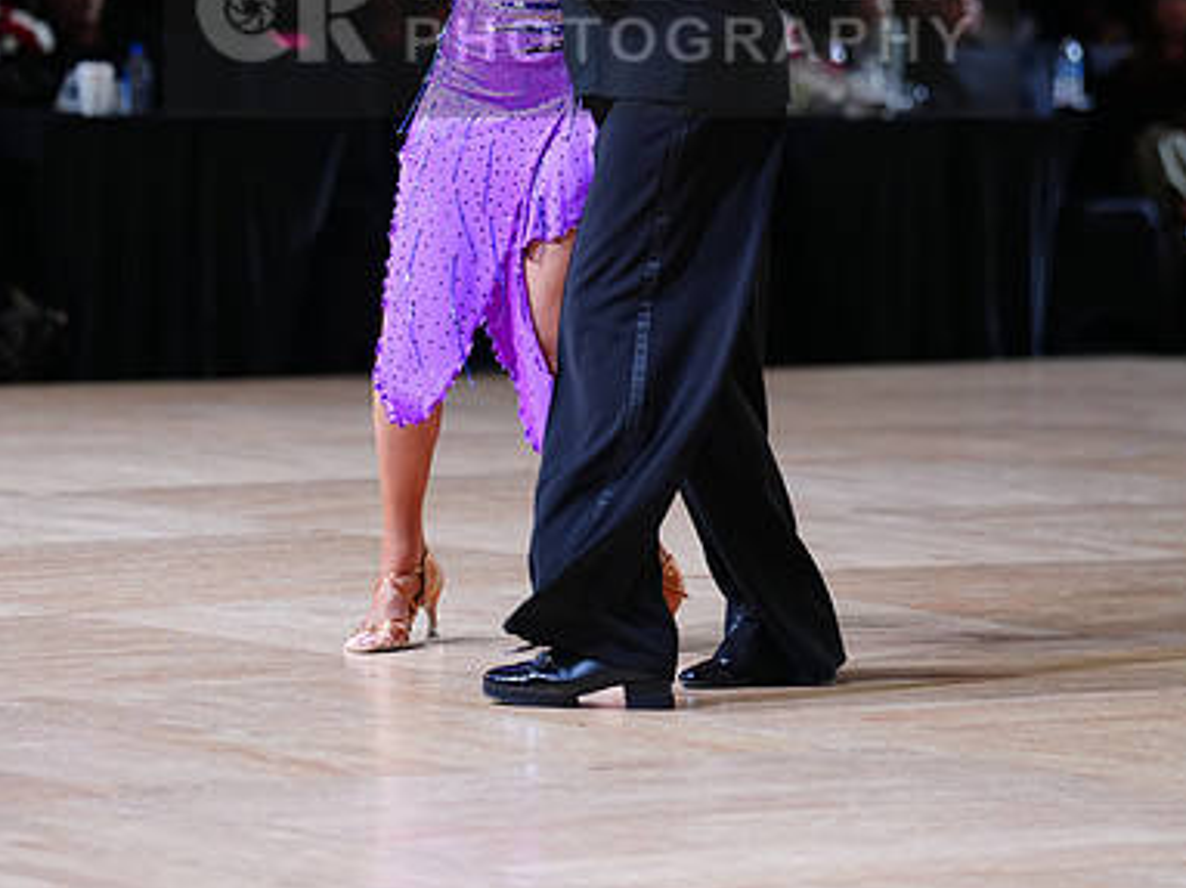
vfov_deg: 7.6
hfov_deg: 10.1
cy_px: 15
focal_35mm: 195
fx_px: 6679
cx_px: 593
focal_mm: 134
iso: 800
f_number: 2.8
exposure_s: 1/400
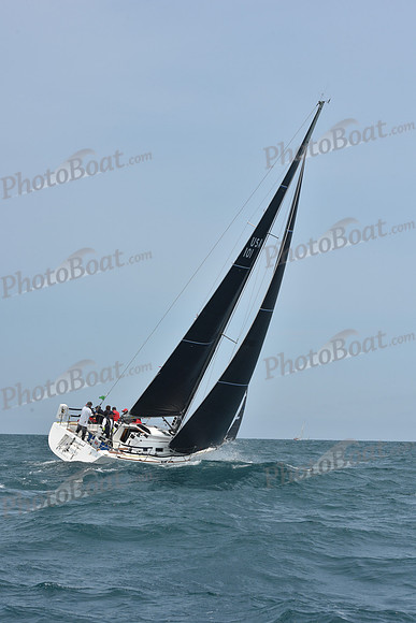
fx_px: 1213
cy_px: 312
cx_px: 208
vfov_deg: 28.8
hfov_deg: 19.5
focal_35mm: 70
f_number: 10
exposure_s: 1/800
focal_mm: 70
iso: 250
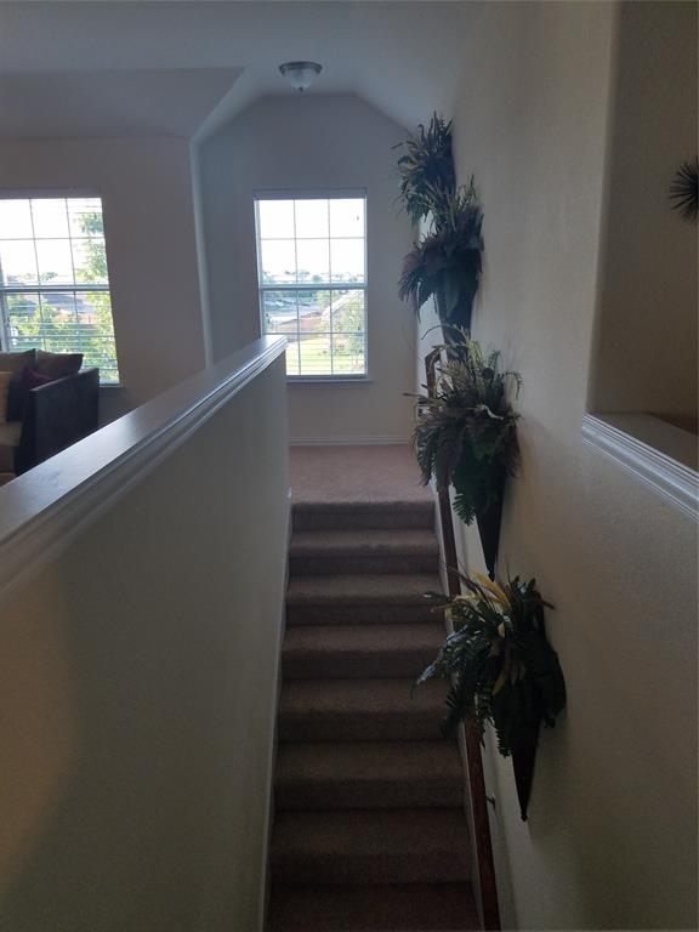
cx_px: 350
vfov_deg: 67.3
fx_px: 700
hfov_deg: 53.1
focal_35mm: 26
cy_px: 466
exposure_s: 1/120
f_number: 1.7
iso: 100
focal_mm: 4.2
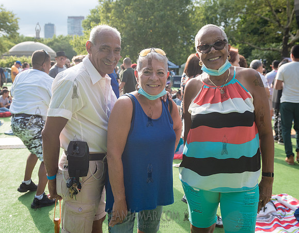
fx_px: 318
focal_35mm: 36
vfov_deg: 40.1
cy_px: 107
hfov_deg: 50.3
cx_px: 150
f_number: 4.5
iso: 500
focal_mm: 29
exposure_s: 1/1250
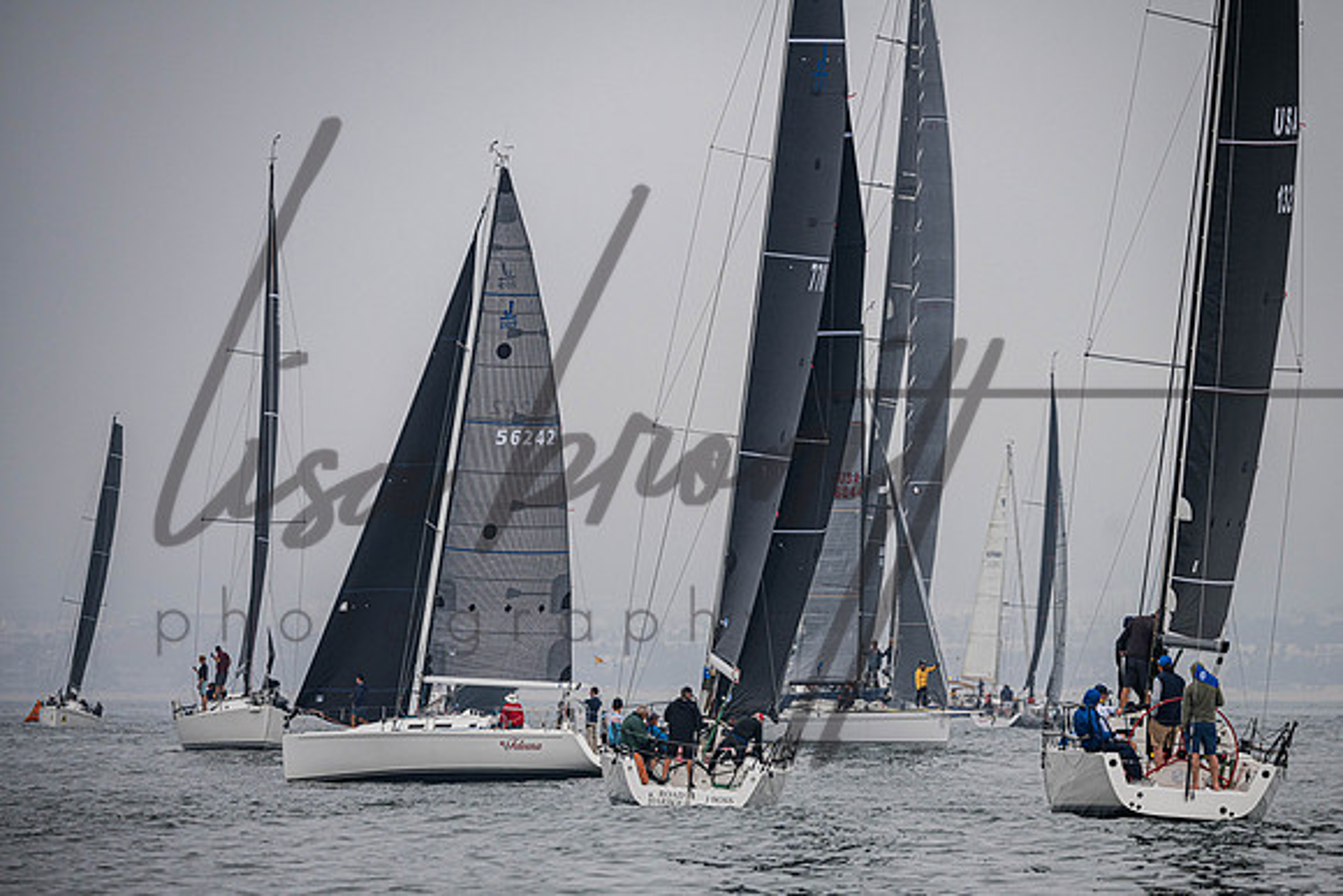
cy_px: 480
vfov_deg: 4.9
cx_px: 705
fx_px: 10400
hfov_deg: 7.4
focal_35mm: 279
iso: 400
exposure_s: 1/5000
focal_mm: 250
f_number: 5.6
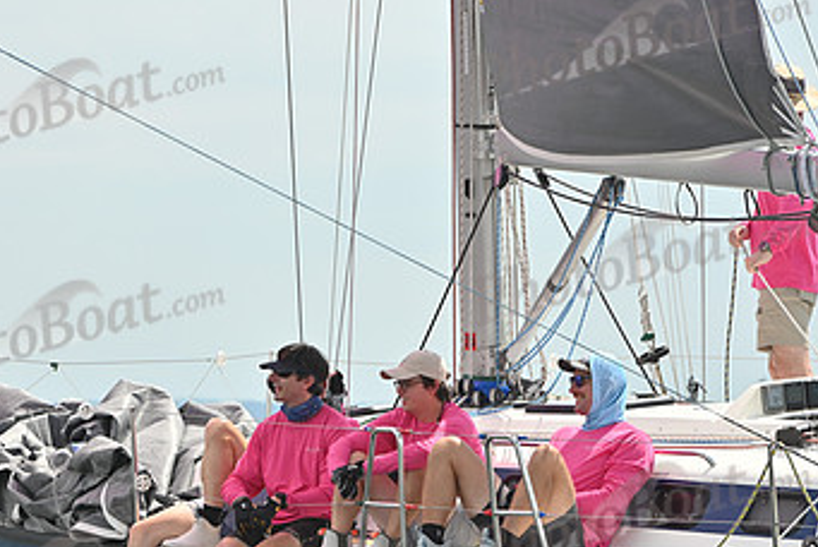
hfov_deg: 6.1
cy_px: 421
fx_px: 7732
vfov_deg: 4.0
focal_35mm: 340
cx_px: 350
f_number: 9
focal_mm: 200
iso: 320
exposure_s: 1/1250
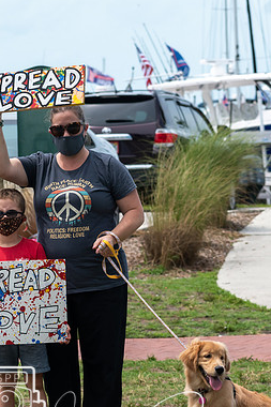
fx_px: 3390
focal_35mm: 300
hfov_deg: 4.6
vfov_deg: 6.9
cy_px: 239
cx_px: 175
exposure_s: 1/800
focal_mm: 110
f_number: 7.1
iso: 200
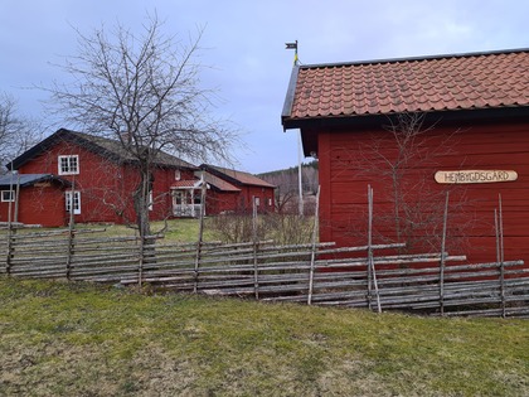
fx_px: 397
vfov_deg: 53.1
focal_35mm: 26
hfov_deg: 67.3
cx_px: 264
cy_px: 198
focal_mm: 5.4
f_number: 1.8
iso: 50
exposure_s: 1/50
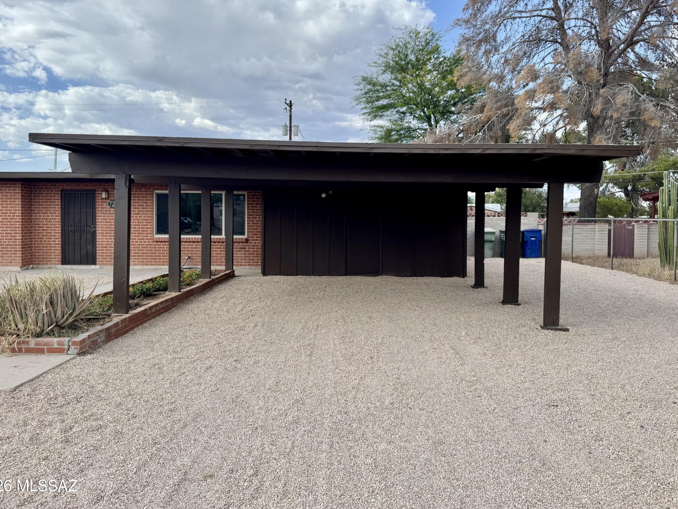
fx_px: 509
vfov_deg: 53.0
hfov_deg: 67.3
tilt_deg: -1.7
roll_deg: -1.9
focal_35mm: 26
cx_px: 332
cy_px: 235
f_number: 1.78
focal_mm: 6.76
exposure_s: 1/2710
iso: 80
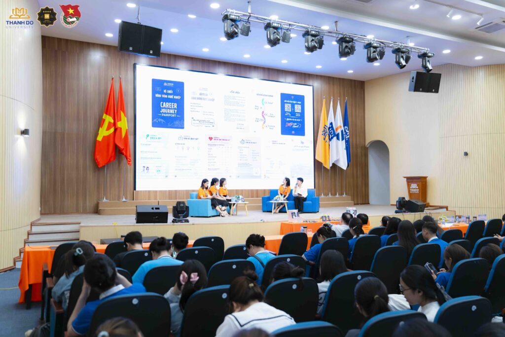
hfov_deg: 61.9
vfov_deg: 43.6
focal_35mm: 30
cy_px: 168
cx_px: 252
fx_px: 421
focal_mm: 30
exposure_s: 1/125
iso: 500
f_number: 2.8
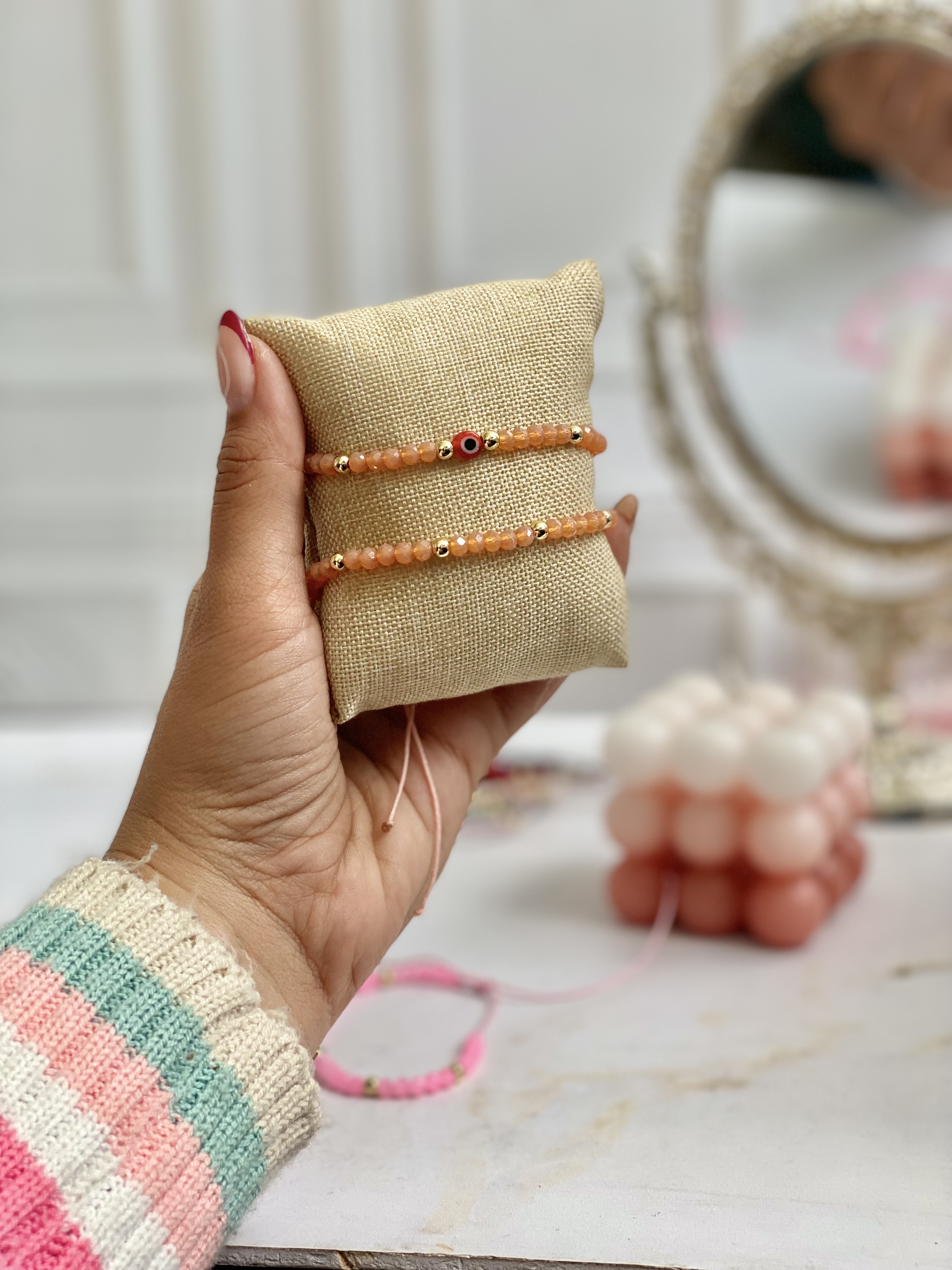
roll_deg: +1.0
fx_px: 1907
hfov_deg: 28.0
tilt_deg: -12.5
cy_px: 635
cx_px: 476
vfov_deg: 36.8
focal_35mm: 52
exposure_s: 1/122
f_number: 2
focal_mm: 6
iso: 40
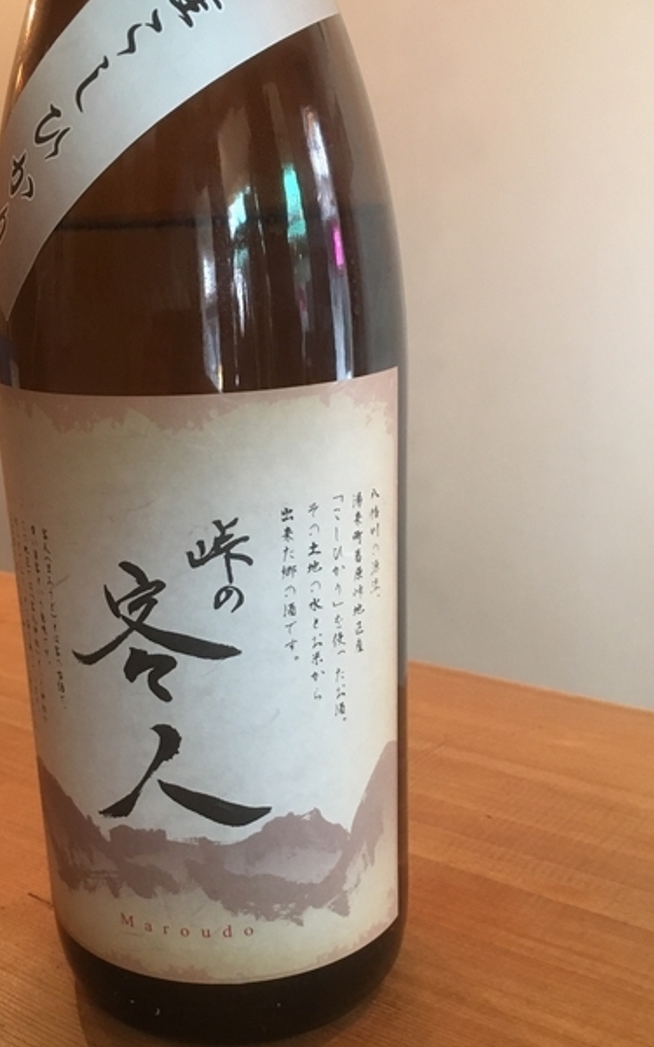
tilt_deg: -18.9
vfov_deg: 47.9
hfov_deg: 31.0
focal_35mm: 41
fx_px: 1169
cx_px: 221
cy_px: 625
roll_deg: +2.8
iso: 160
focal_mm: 4.15
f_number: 2.2
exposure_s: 1/30
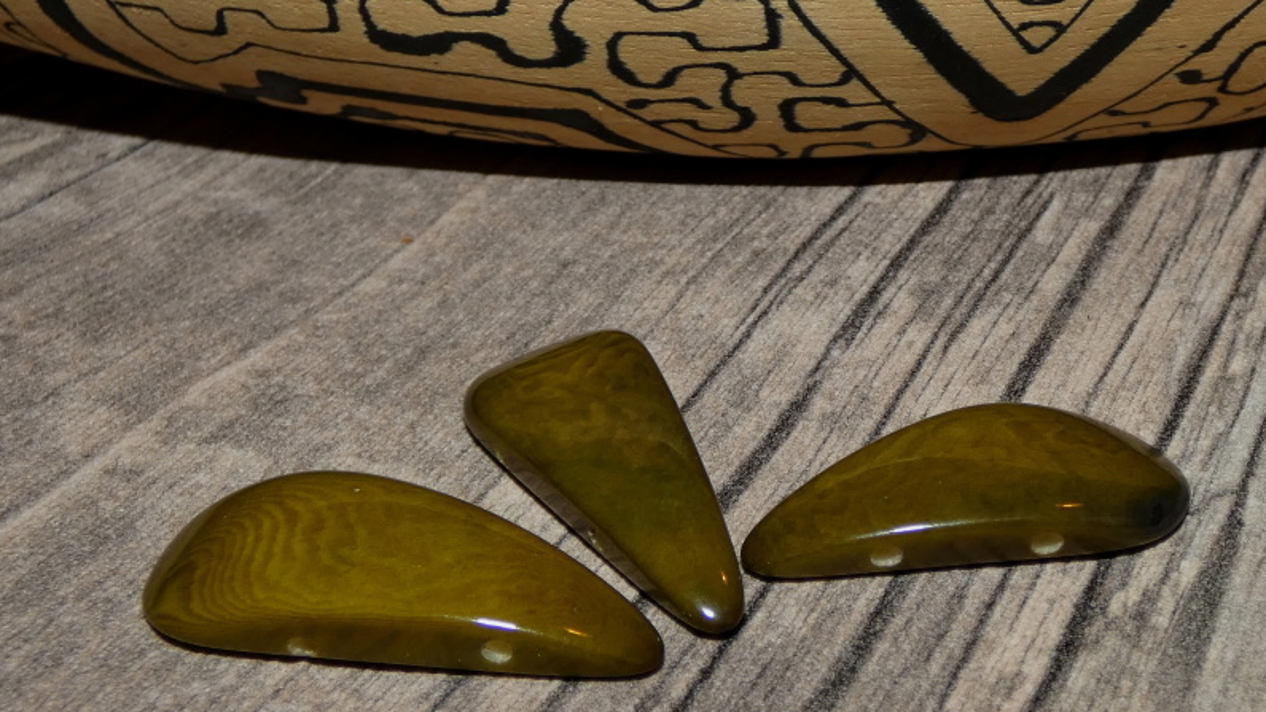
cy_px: 322
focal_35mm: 34
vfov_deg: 34.6
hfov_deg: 58.0
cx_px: 632
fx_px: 1141
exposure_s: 1/125
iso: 80
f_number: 3.3
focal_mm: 5.5
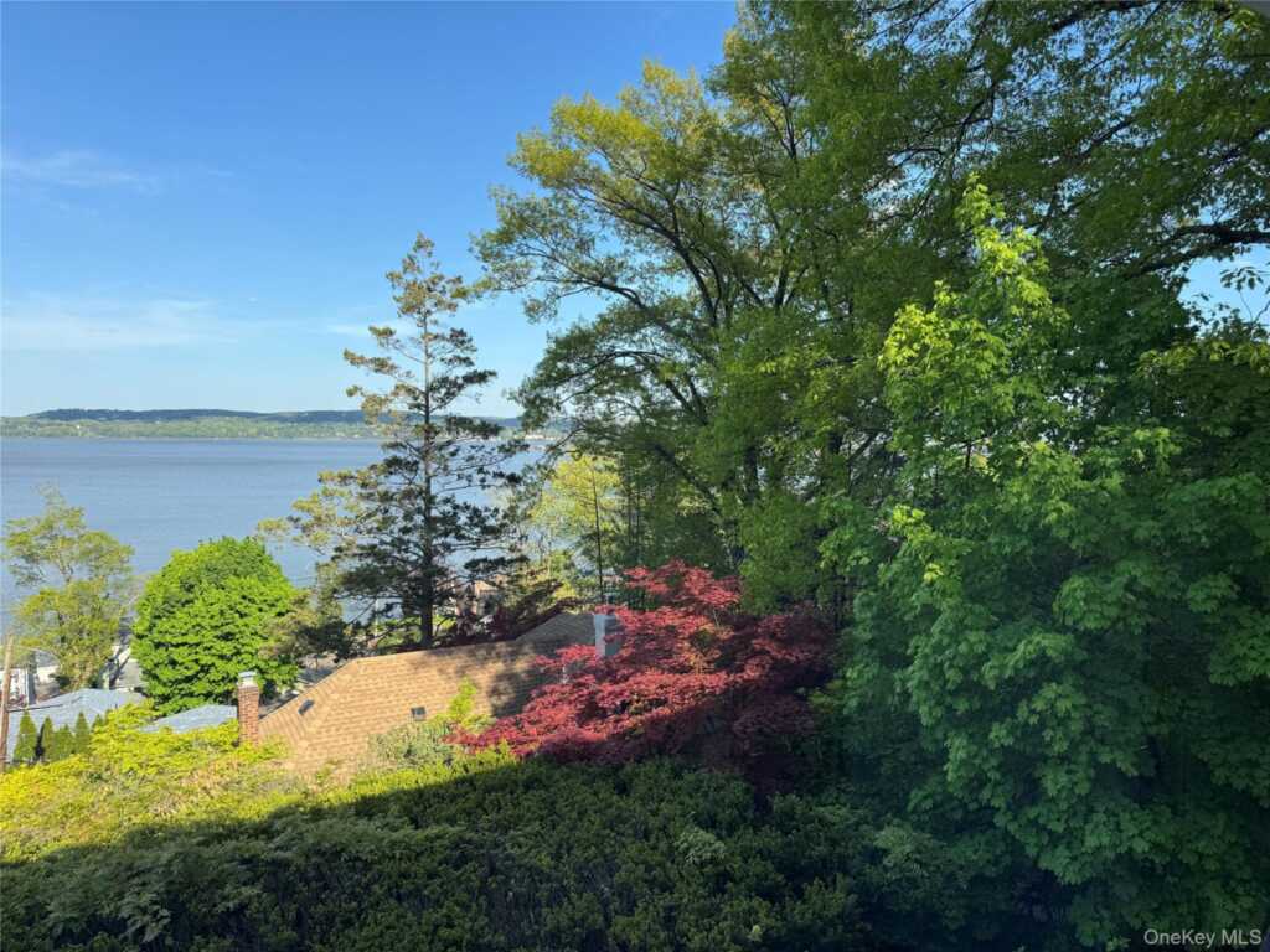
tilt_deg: -3.8
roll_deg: -0.2
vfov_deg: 56.8
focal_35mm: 24
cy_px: 476
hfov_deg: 71.6
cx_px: 635
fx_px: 881
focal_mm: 6.76
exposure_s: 1/2252
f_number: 1.78
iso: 80
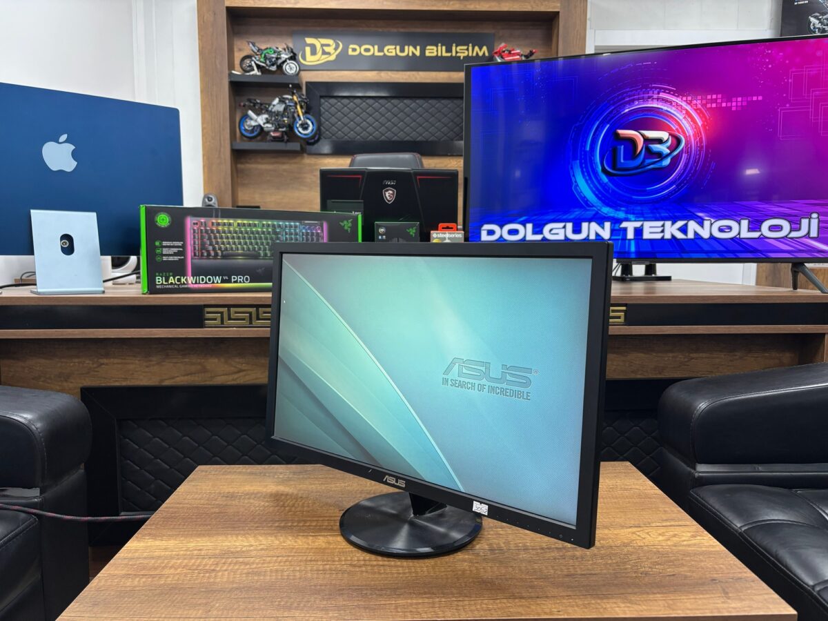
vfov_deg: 53.1
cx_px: 414
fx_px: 622
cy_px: 310
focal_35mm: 26
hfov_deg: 67.3
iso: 125
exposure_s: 1/50
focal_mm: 5.96
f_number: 1.6
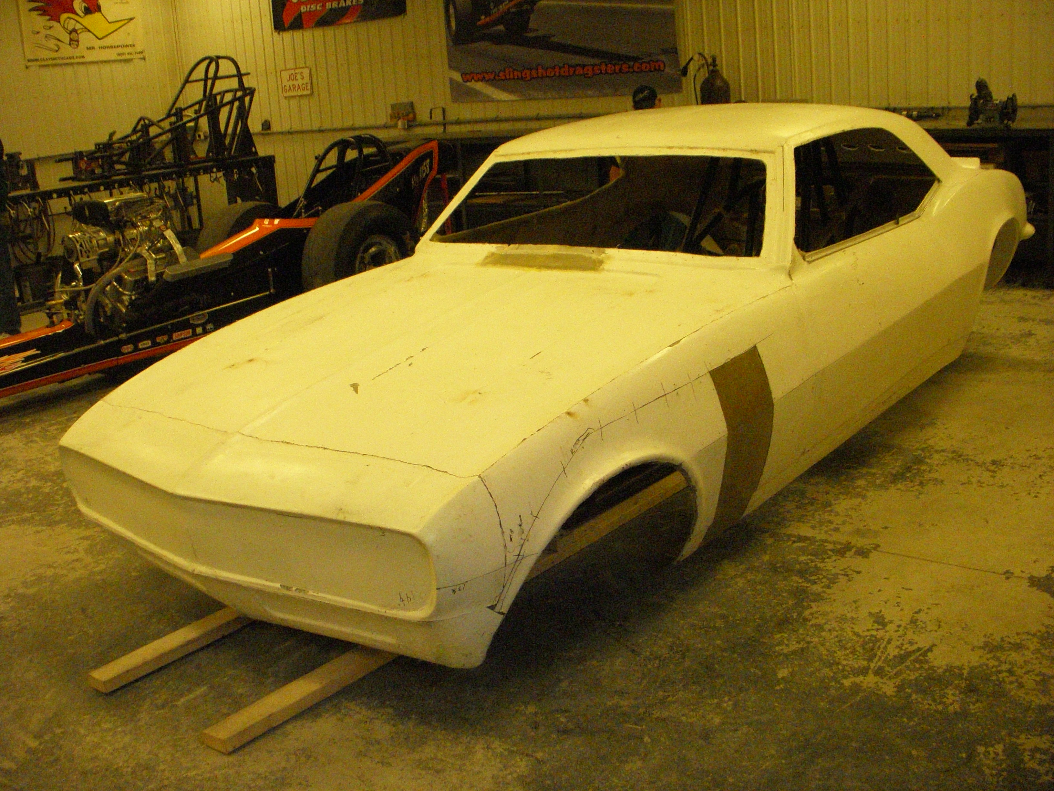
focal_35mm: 38
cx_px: 527
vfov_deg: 37.7
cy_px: 396
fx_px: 1157
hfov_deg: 49.0
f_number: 3.3
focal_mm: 6.3
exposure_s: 1/125
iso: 1000
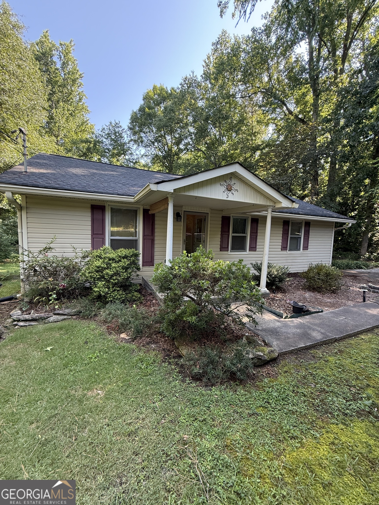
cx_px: 190
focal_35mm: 14
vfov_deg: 102.1
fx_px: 204
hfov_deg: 85.7
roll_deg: -2.2
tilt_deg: -4.8
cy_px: 252
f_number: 2.2
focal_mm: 2.22
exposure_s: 1/99
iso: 125
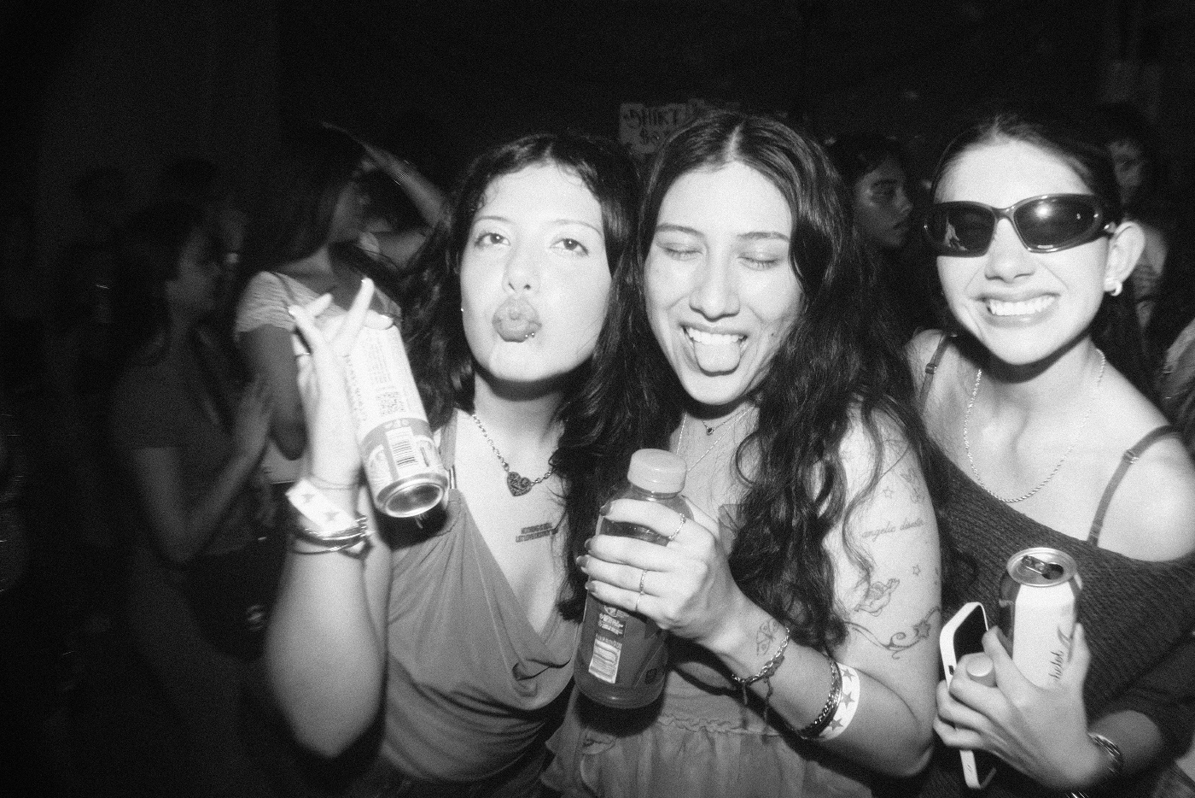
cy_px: 429
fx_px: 1726
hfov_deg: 38.0
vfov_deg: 26.0
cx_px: 725
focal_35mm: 52
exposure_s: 1/8
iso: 400
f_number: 5.6
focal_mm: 27
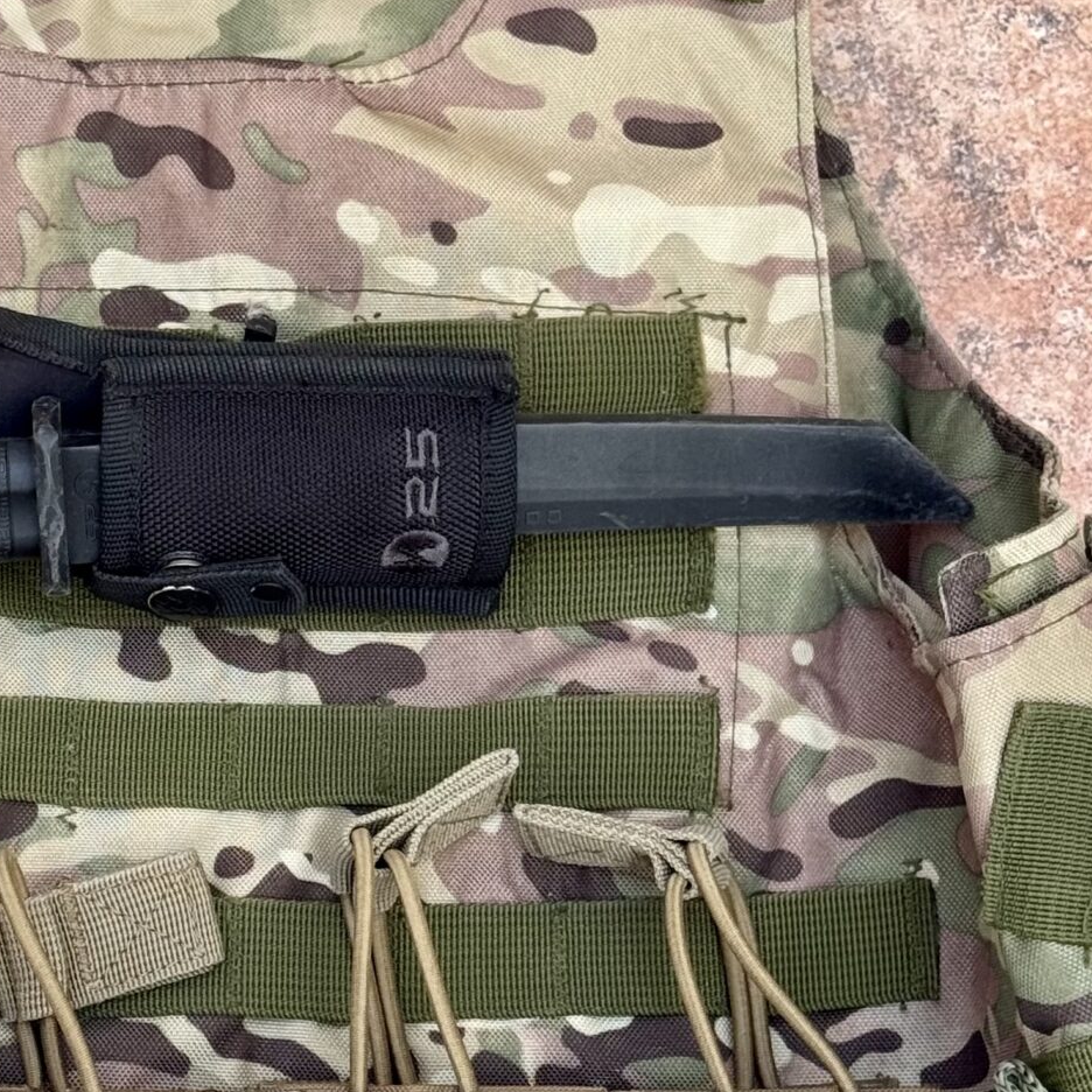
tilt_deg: -74.9
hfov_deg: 14.9
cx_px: 208
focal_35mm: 116
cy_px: 553
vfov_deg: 15.0
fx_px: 4140
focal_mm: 6.76
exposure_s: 1/159
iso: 64
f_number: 1.78
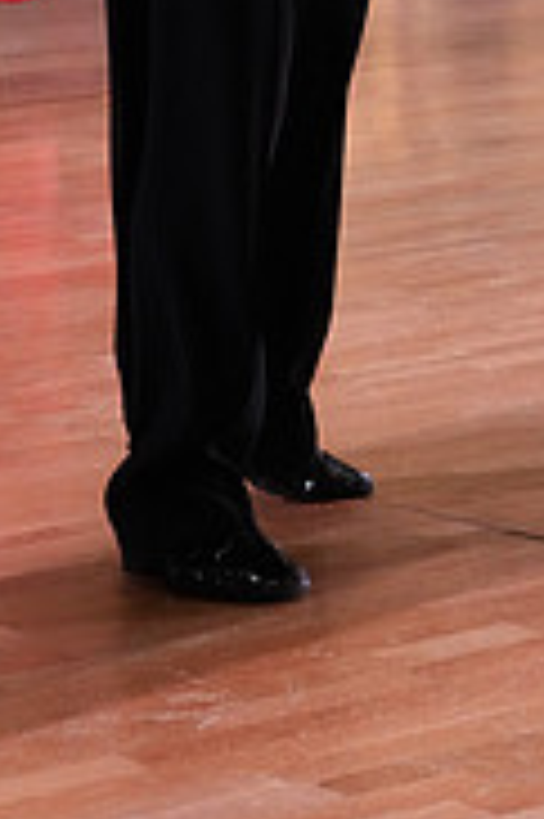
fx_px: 3474
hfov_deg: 8.9
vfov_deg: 13.0
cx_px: 605
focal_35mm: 153
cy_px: -234
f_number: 5
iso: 5000
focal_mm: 48
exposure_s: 1/320
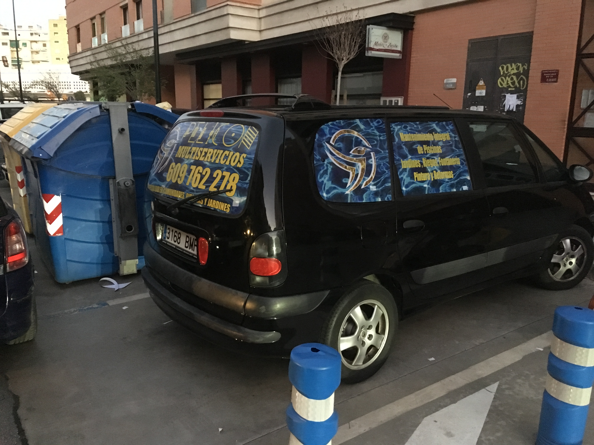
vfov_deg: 48.2
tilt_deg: -13.3
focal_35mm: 29
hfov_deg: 61.7
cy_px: 222
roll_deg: -0.5
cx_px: 297
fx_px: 498
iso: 1000
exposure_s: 1/17
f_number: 2.2
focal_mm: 4.15
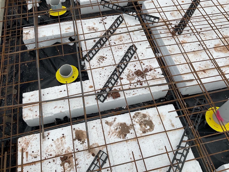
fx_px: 192
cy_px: 86
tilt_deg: -58.5
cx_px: 114
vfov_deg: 48.2
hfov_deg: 61.7
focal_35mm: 29
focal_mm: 3
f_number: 1.8
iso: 16
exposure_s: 1/1490
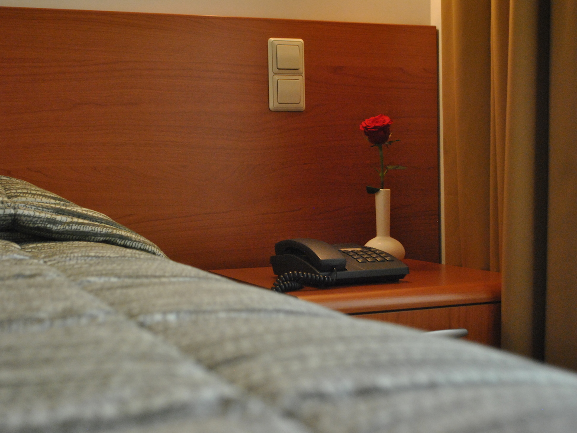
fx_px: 867
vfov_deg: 28.0
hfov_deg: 36.8
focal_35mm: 52
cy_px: 216
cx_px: 262
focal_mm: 32
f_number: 4.8
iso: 1100
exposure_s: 1/30
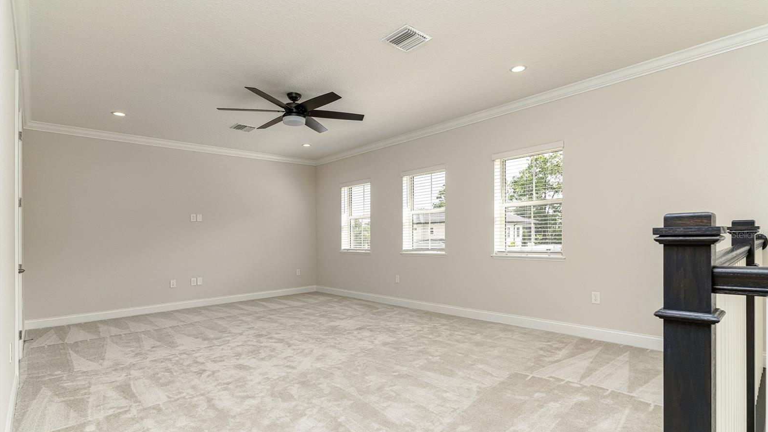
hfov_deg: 92.7
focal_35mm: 18
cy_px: 234
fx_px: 367
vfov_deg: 60.9
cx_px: 386
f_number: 7.1
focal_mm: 17
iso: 400
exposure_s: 1/250
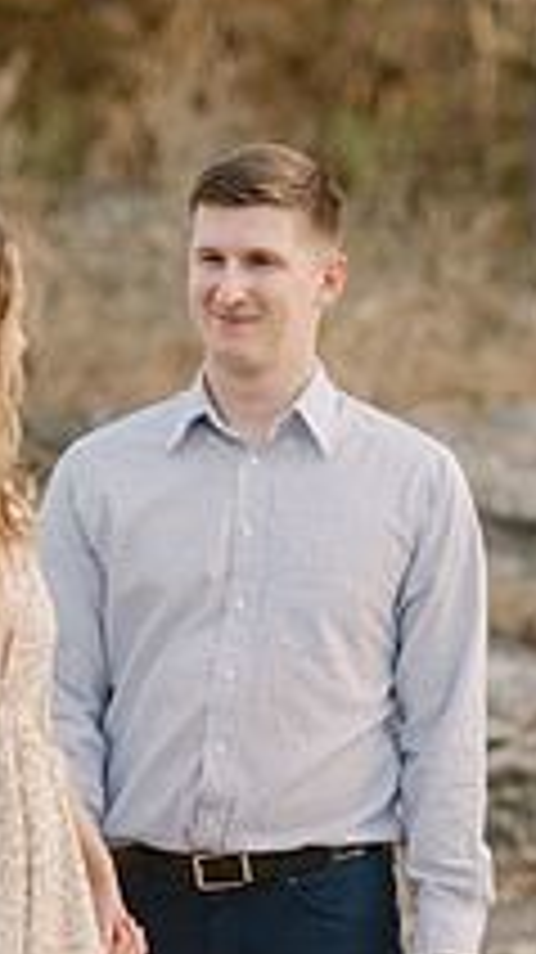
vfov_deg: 11.3
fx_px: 4783
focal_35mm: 189
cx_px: 155
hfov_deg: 6.4
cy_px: 828
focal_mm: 85
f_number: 2
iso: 100
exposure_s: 1/250
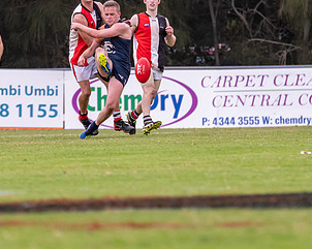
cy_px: -6
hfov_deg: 2.0
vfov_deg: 1.6
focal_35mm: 973
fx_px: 8976
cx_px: 170
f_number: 6.3
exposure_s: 1/800
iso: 1250
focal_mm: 360
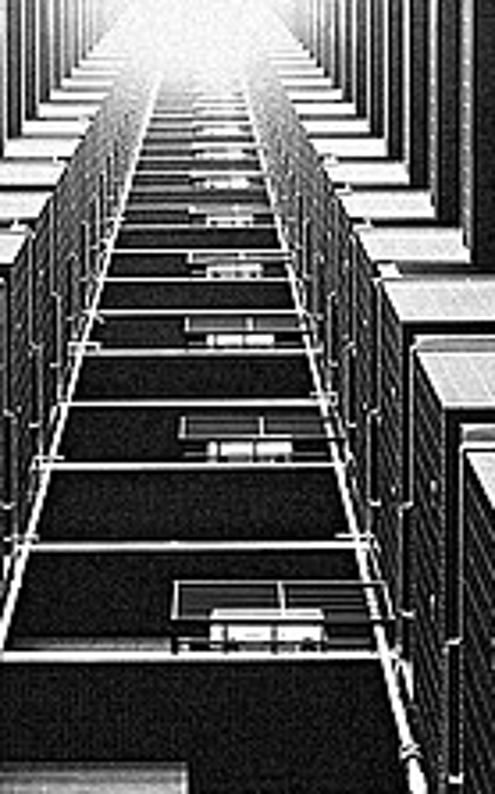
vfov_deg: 20.2
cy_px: 4
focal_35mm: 100
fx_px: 2163
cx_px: 210
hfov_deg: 13.1
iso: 500
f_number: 2.8
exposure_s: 1/30
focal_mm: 18.3
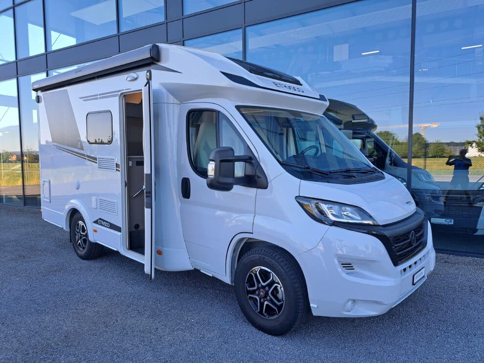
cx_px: 242
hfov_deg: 71.6
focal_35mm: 24
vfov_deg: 56.8
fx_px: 336
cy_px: 182
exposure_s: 1/218
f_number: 1.8
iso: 50
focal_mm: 5.23
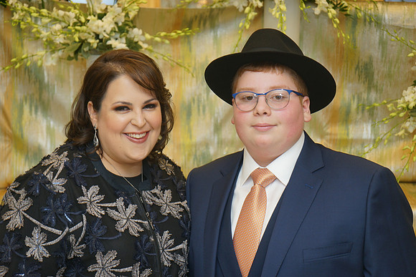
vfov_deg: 21.6
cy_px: 138
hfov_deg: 31.9
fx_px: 728
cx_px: 208
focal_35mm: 63
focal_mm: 63
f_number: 5.6
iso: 400
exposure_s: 1/100
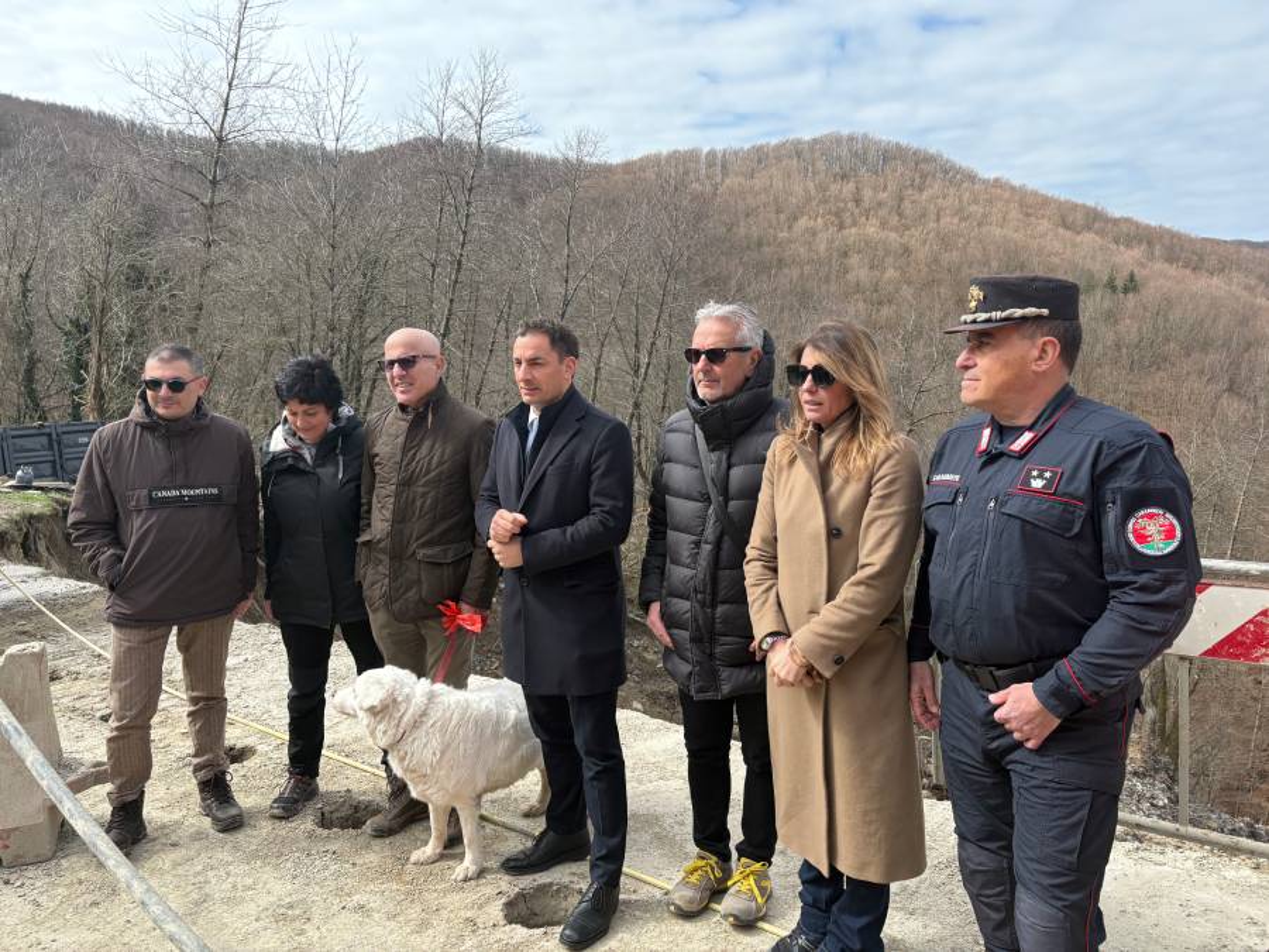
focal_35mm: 26
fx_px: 953
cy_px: 476
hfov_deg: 67.3
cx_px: 634
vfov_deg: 53.1
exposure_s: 1/1550
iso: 64
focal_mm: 5.96
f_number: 1.6
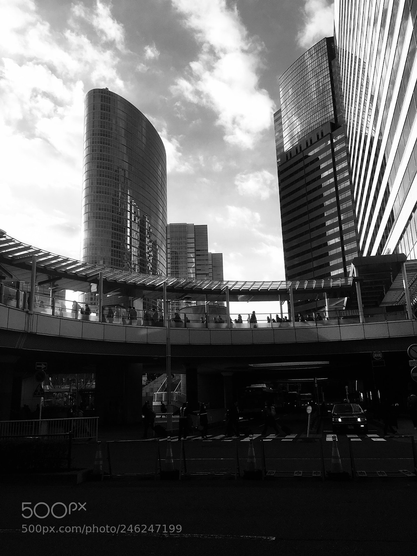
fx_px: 466
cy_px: 278
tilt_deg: +14.2
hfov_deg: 48.2
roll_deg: +1.7
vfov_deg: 61.7
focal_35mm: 29
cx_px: 208
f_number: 2.2
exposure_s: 1/2137
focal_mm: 4.15
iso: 25
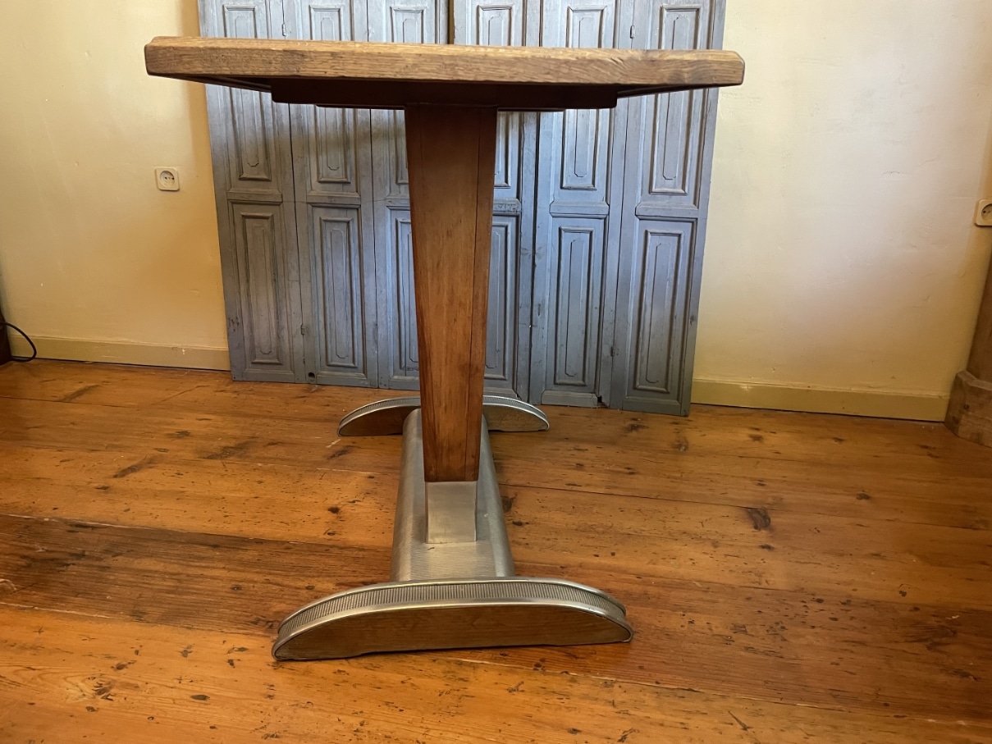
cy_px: 372
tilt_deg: -18.1
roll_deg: -0.3
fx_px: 745
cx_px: 496
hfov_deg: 67.3
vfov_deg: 53.1
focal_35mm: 26
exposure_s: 1/33
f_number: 1.6
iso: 400
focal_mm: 4.2
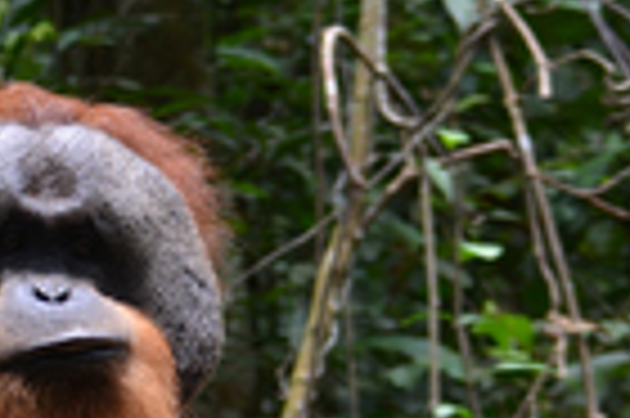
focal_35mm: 344
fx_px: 6013
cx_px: -274
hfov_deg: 5.9
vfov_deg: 4.0
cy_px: 434
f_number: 4
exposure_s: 1/40
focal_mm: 70
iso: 100
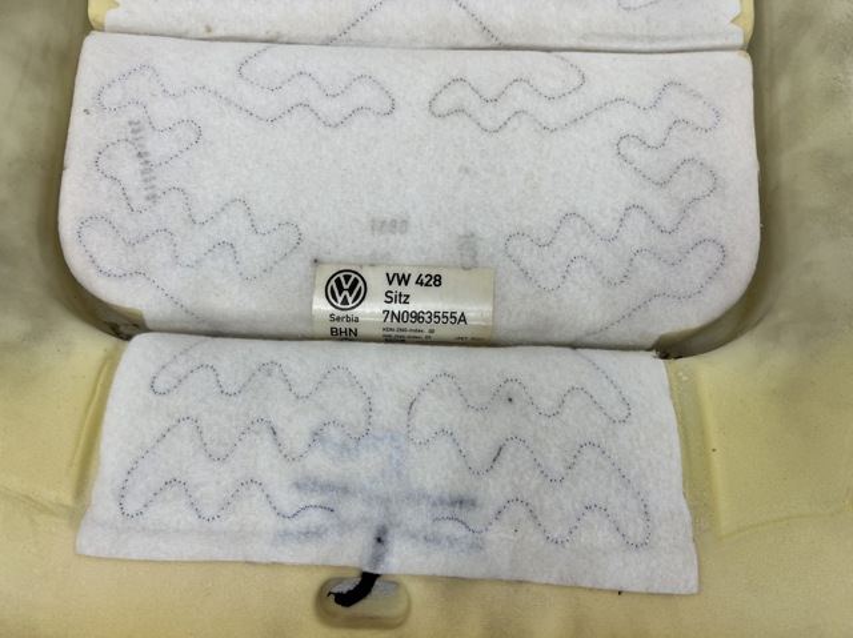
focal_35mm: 26
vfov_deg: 53.0
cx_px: 426
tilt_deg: -77.1
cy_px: 319
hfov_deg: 67.3
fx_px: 640
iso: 32
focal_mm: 5.1
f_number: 1.6
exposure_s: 1/115
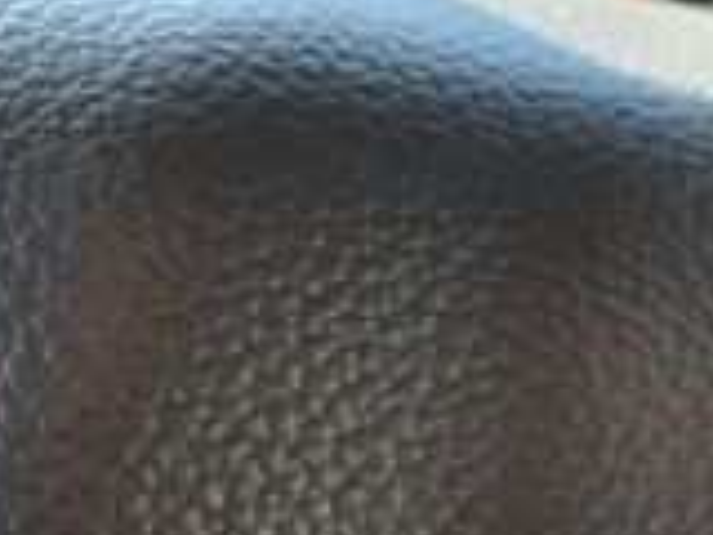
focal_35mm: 92
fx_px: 1895
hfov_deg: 17.8
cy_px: 495
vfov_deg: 15.8
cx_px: 1221
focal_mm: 5.4
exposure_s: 1/180
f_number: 1.8
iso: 100
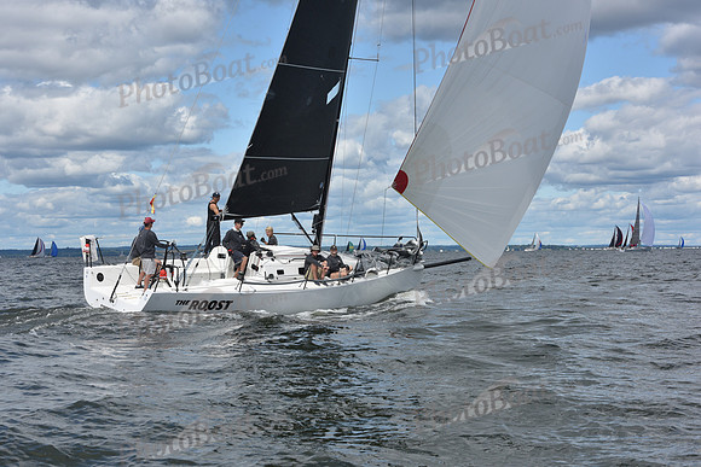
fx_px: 1363
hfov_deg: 28.8
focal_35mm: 70
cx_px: 350
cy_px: 234
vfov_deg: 19.5
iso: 250
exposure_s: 1/800
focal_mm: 70
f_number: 10
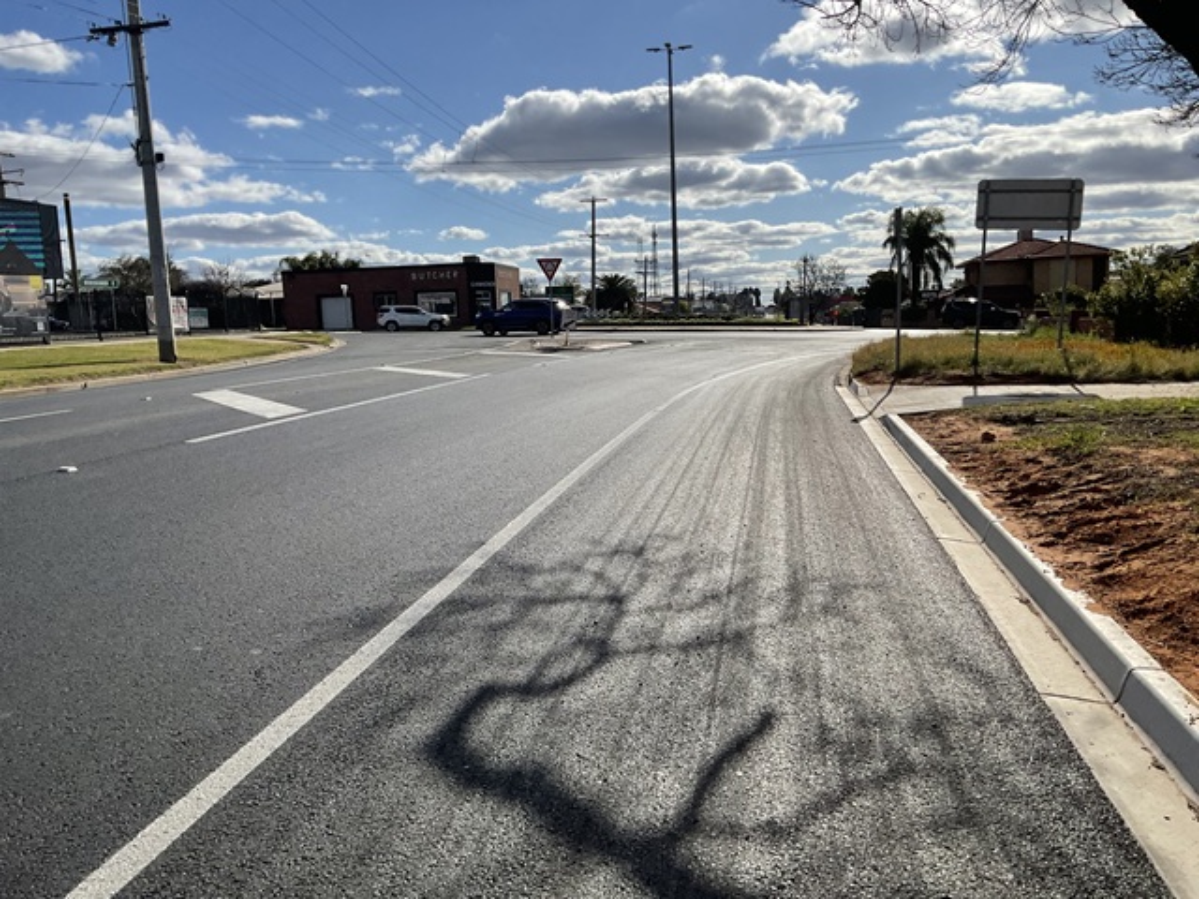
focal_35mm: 29
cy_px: 450
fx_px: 1004
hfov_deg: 61.7
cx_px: 600
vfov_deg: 48.2
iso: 16
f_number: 1.8
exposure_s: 1/3788
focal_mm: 3
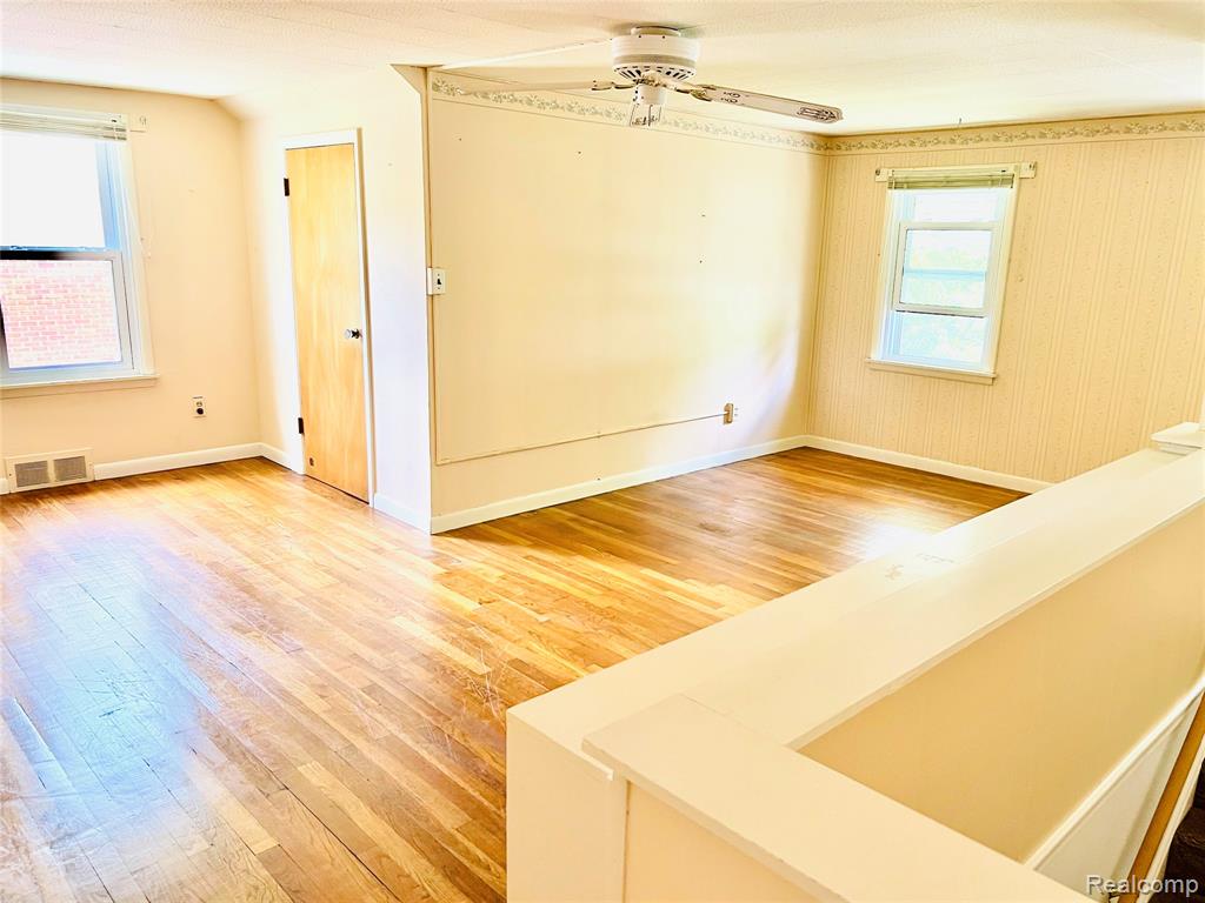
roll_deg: -2.3
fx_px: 905
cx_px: 602
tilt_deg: -13.4
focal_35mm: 26
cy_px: 452
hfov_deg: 67.3
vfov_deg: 53.1
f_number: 1.5
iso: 125
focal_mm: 5.7
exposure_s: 1/80
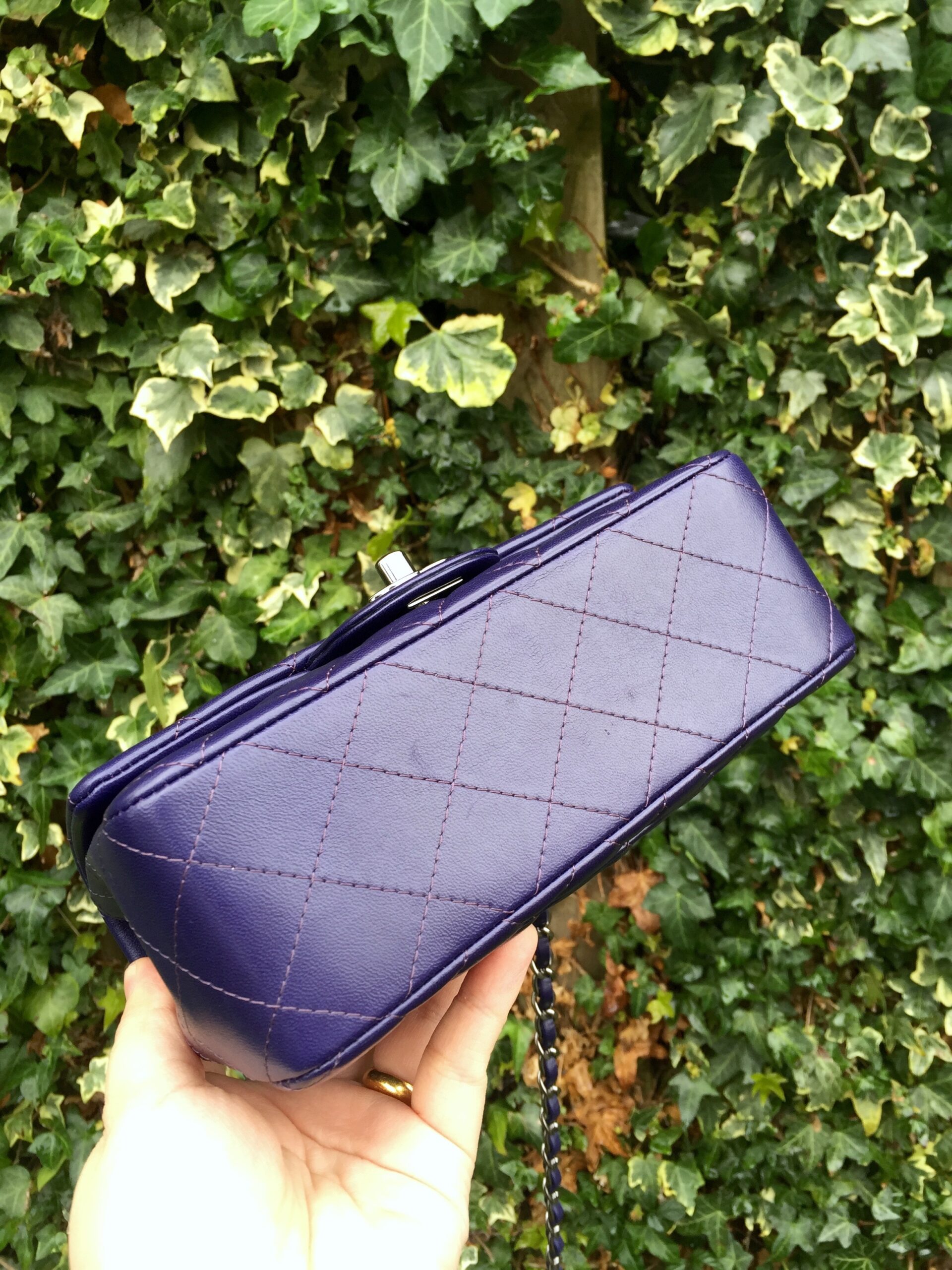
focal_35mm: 29
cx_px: 476
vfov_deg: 61.7
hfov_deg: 48.2
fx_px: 1063
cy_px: 635
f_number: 2.2
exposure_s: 1/60
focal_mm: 4.15
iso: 32
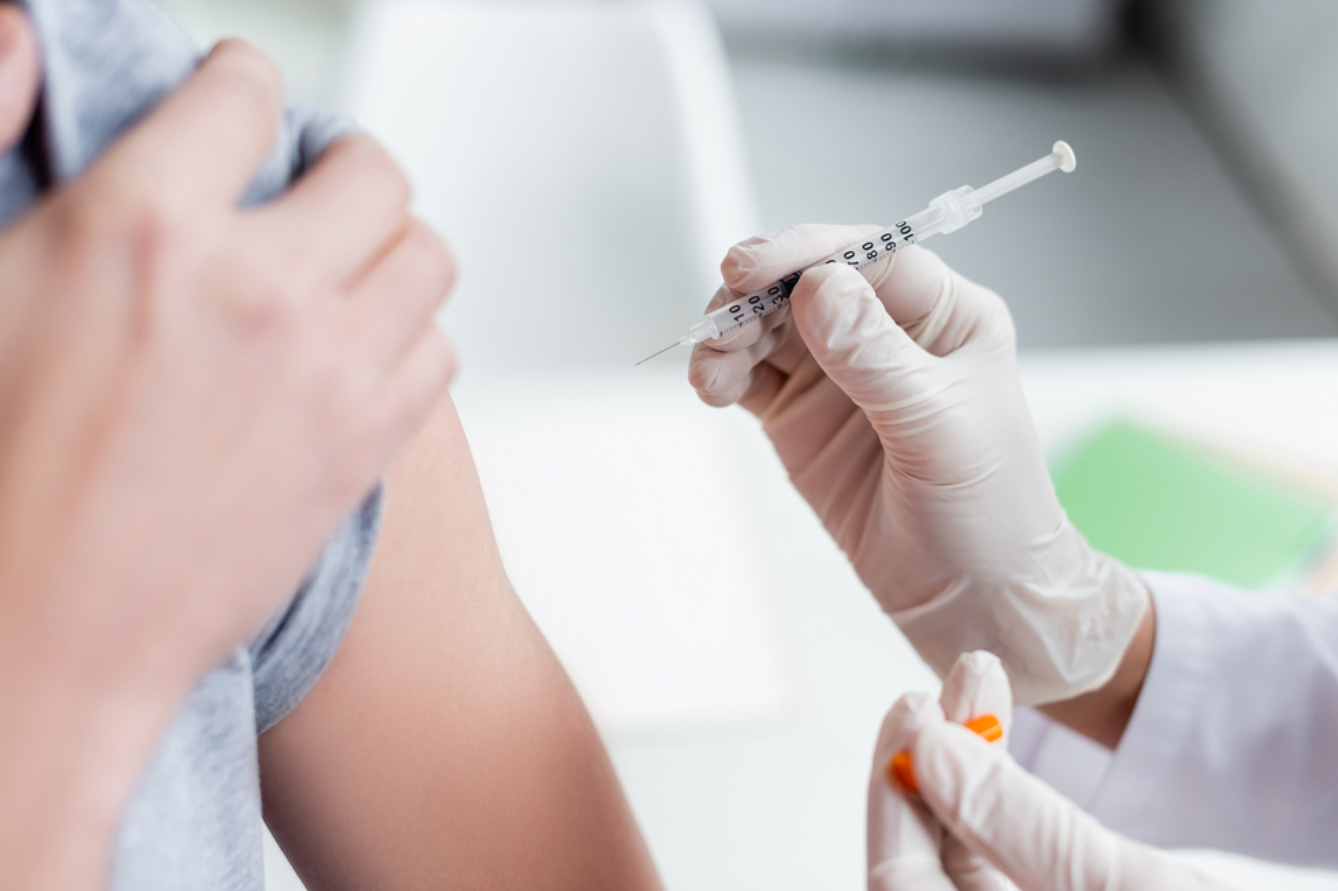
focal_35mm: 51
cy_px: 448
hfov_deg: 38.9
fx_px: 1895
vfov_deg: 26.5
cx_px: 668
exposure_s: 1/200
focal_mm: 50
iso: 250
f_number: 2.8
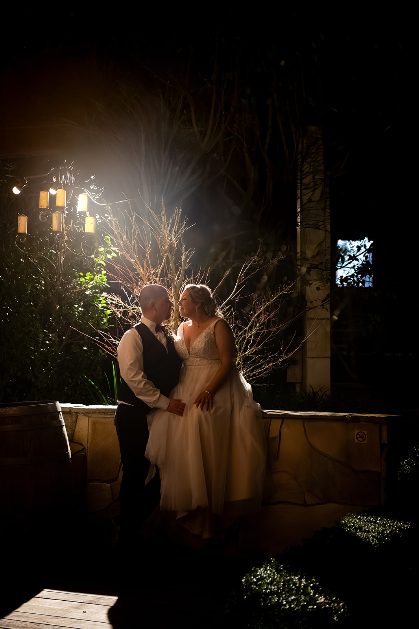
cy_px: 314
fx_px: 1049
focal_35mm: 60
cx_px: 210
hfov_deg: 22.6
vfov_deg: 33.4
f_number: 3.2
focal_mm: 60
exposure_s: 1/160
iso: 12800
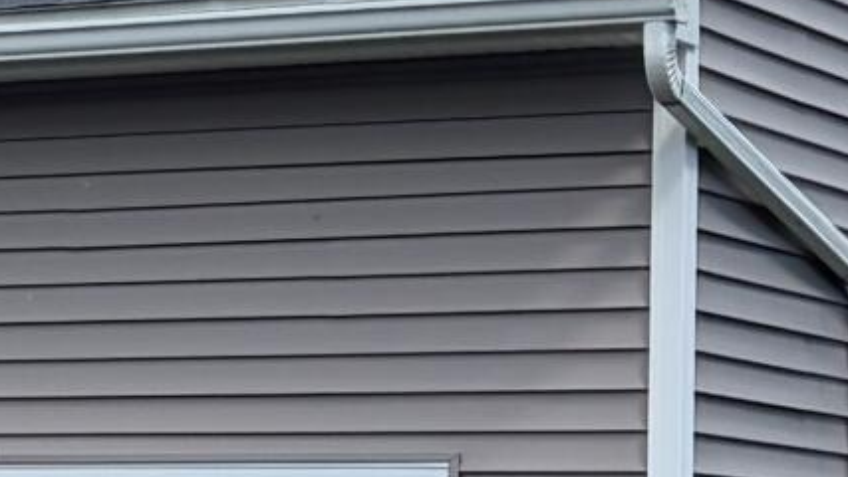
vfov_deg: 6.1
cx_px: -685
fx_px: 4474
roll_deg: -0.5
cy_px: 489
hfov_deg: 10.2
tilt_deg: +2.0
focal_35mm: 199
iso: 50
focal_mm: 5.96
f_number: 1.6
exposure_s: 1/2283
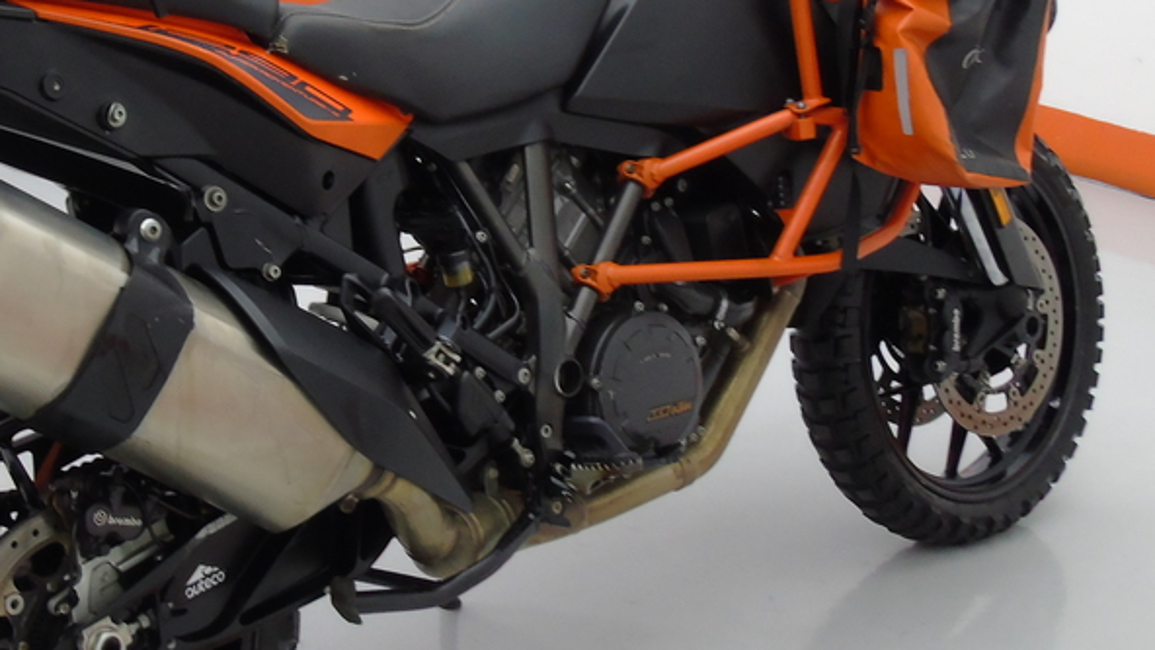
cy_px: 135
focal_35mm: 64
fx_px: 1960
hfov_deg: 32.2
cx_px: 281
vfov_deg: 18.7
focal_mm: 5.2
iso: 160
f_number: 3.6
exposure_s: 1/30
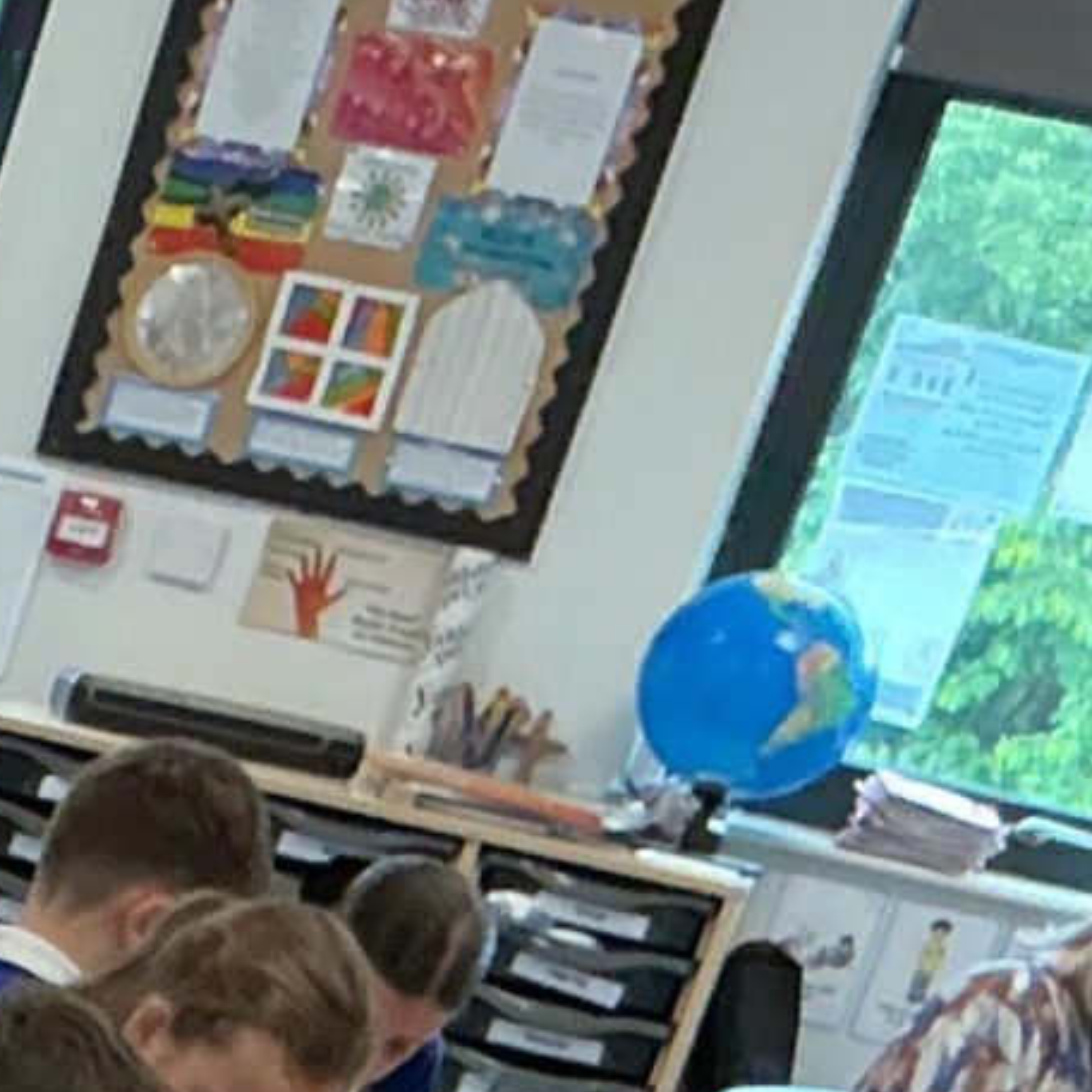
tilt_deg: -22.5
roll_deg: -11.3
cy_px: 2119
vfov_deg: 11.1
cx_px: -1798
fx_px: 5139
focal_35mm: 144
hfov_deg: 10.1
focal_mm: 3
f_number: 1.8
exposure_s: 1/60
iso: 125
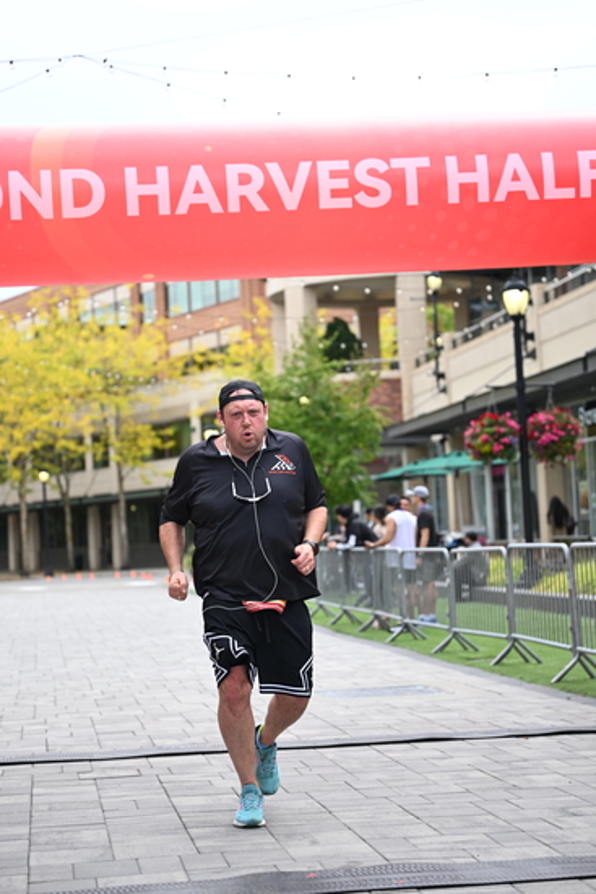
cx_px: 298
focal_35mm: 70
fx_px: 1737
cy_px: 447
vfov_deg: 28.8
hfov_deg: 19.5
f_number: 2.8
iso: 640
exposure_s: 1/2500
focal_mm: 70
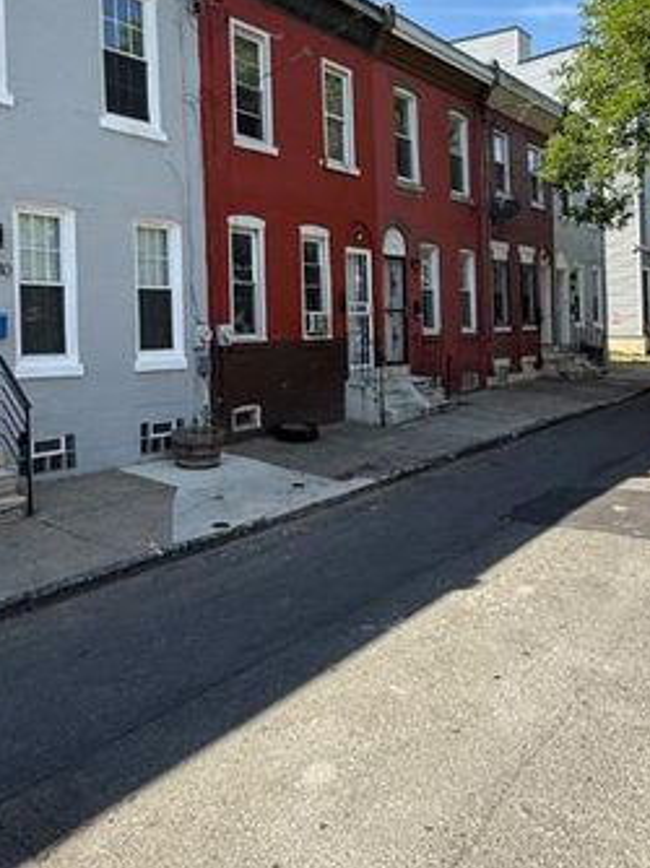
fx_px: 702
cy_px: 342
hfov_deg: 49.3
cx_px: 250
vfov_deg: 62.8
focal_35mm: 28
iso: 50
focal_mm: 2.22
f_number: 2.2
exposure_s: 1/631
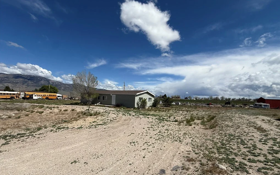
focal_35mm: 15
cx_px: 141
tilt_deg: -0.6
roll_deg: -0.4
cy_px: 102
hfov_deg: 101.5
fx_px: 114
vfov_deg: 74.2
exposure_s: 1/5155
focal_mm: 2.22
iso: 50
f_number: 2.2
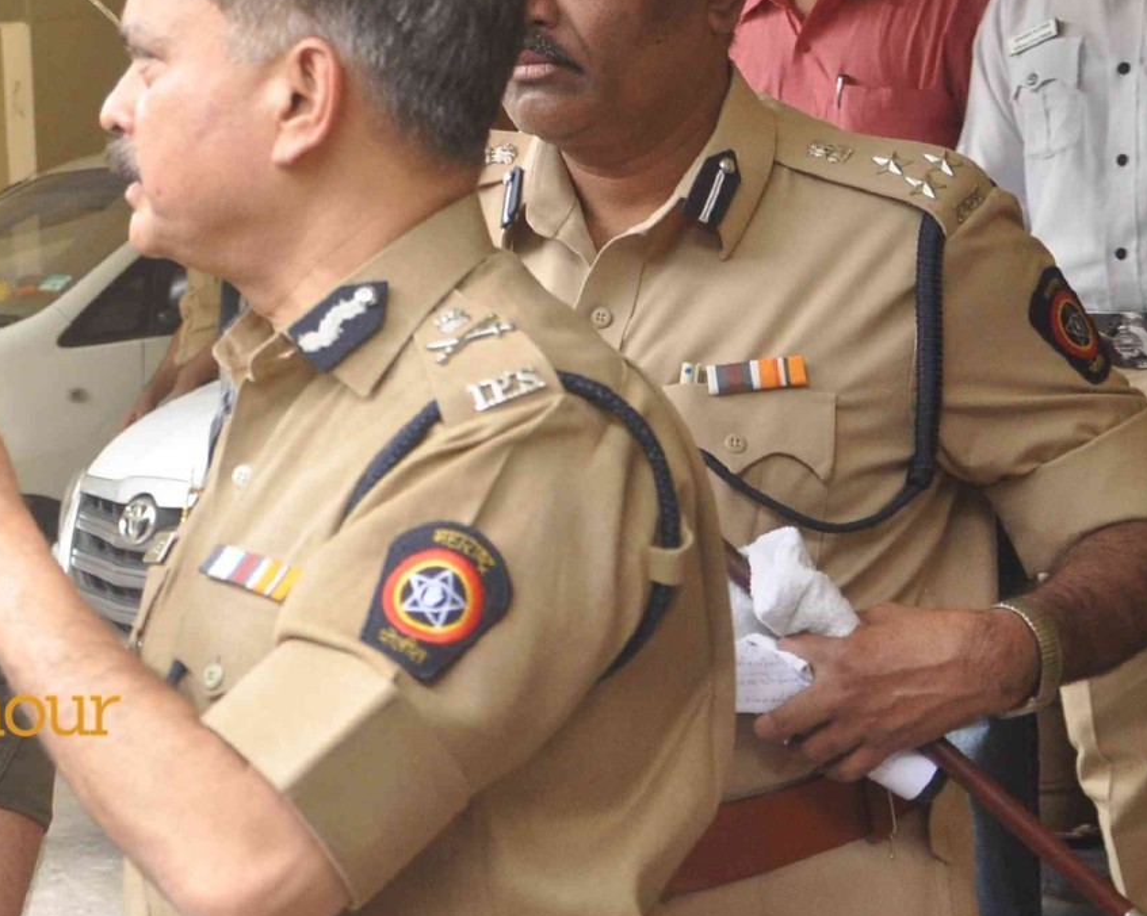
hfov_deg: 17.6
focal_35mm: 105
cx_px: -146
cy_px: 444
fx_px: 3563
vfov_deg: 14.7
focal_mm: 28
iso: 640
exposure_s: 1/100
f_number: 5
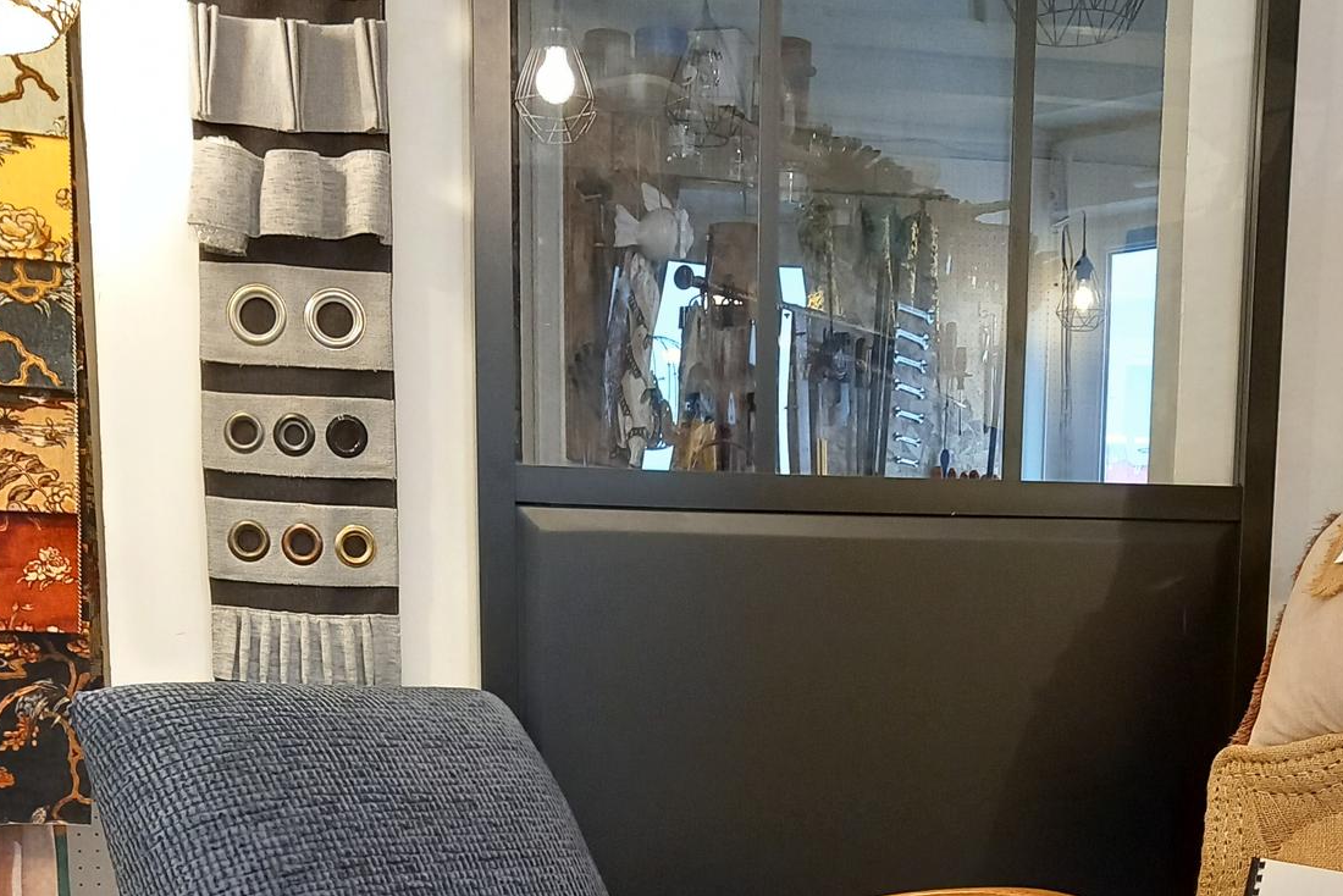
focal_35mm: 49
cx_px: 706
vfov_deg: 25.7
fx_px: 1828
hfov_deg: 40.3
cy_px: 956
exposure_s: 1/25
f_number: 1.8
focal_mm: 4
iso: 400
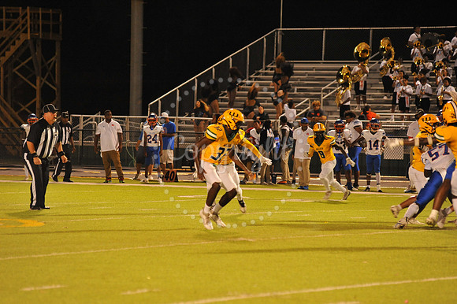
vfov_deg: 6.9
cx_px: 228
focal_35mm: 200
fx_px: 2537
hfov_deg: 10.3
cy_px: 152
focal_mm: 200
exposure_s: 1/160
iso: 3200
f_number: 4.5
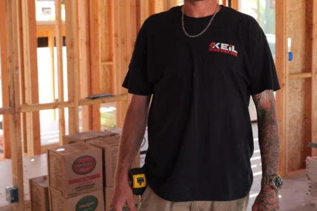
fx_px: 564
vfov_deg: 21.2
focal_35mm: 64
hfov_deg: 31.3
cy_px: 78
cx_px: 201
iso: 640
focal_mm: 39
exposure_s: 1/60
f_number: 4.5
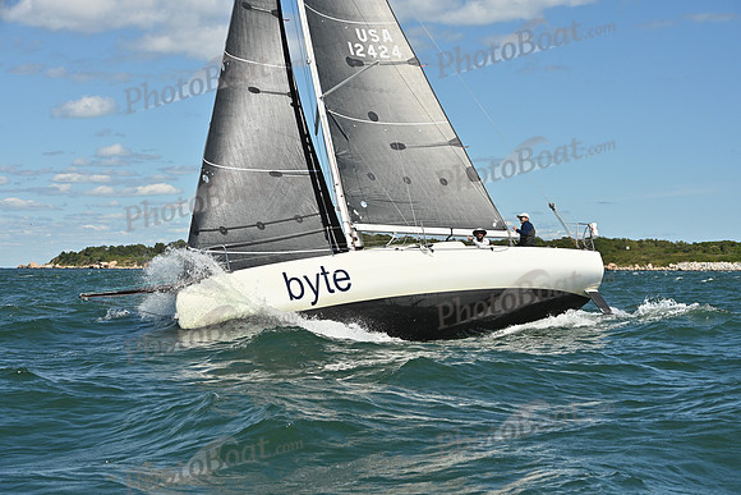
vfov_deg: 19.5
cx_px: 370
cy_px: 248
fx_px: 1441
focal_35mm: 70
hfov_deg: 28.8
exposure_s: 1/1600
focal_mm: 70
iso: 320
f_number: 10
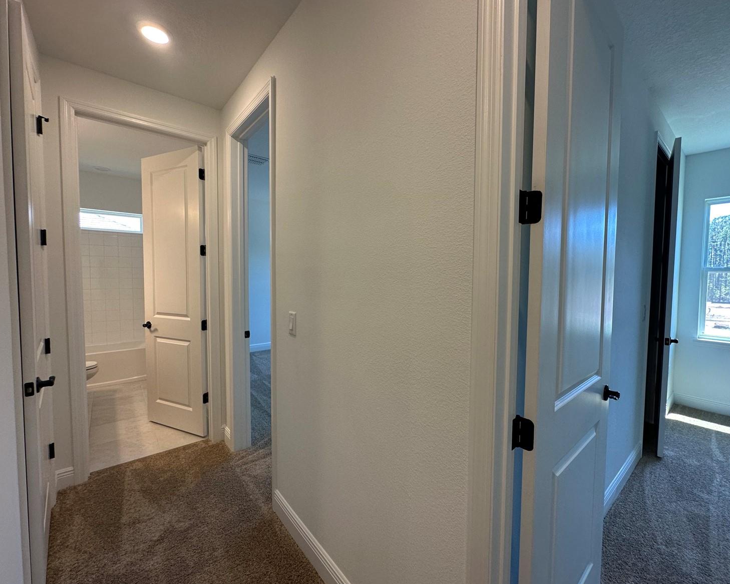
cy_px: 290
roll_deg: -0.9
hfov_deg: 96.7
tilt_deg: -2.4
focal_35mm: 15
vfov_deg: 84.0
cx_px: 385
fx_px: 324
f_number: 2.2
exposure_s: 1/120
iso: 125
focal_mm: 2.22
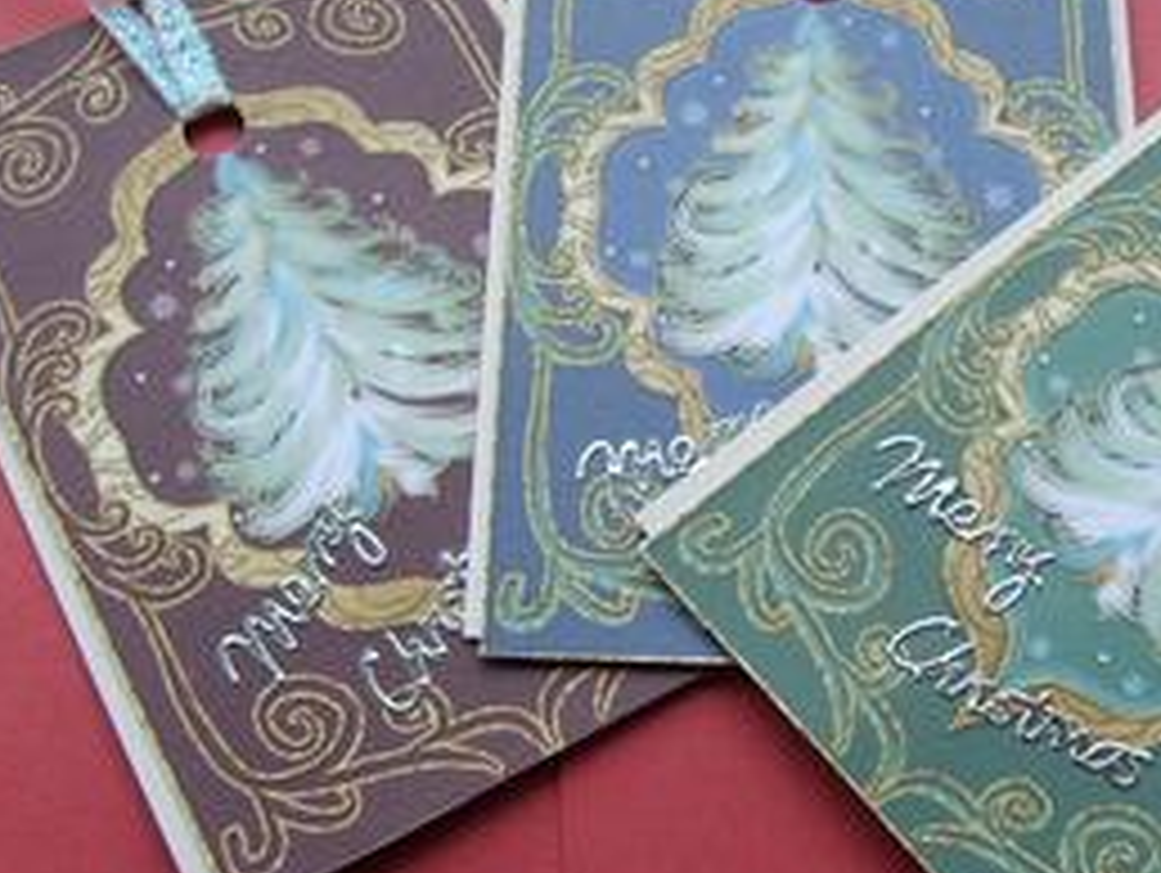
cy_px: 410
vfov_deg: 24.1
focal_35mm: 61
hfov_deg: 31.3
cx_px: 814
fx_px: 2048
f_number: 2.8
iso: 56
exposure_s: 1/30
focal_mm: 5.8
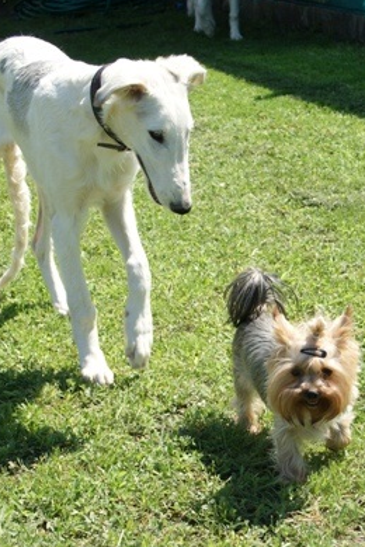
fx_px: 983
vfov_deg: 31.1
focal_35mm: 65
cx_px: 159
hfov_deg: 21.0
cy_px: 321
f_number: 8
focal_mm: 35
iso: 100
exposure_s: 1/160
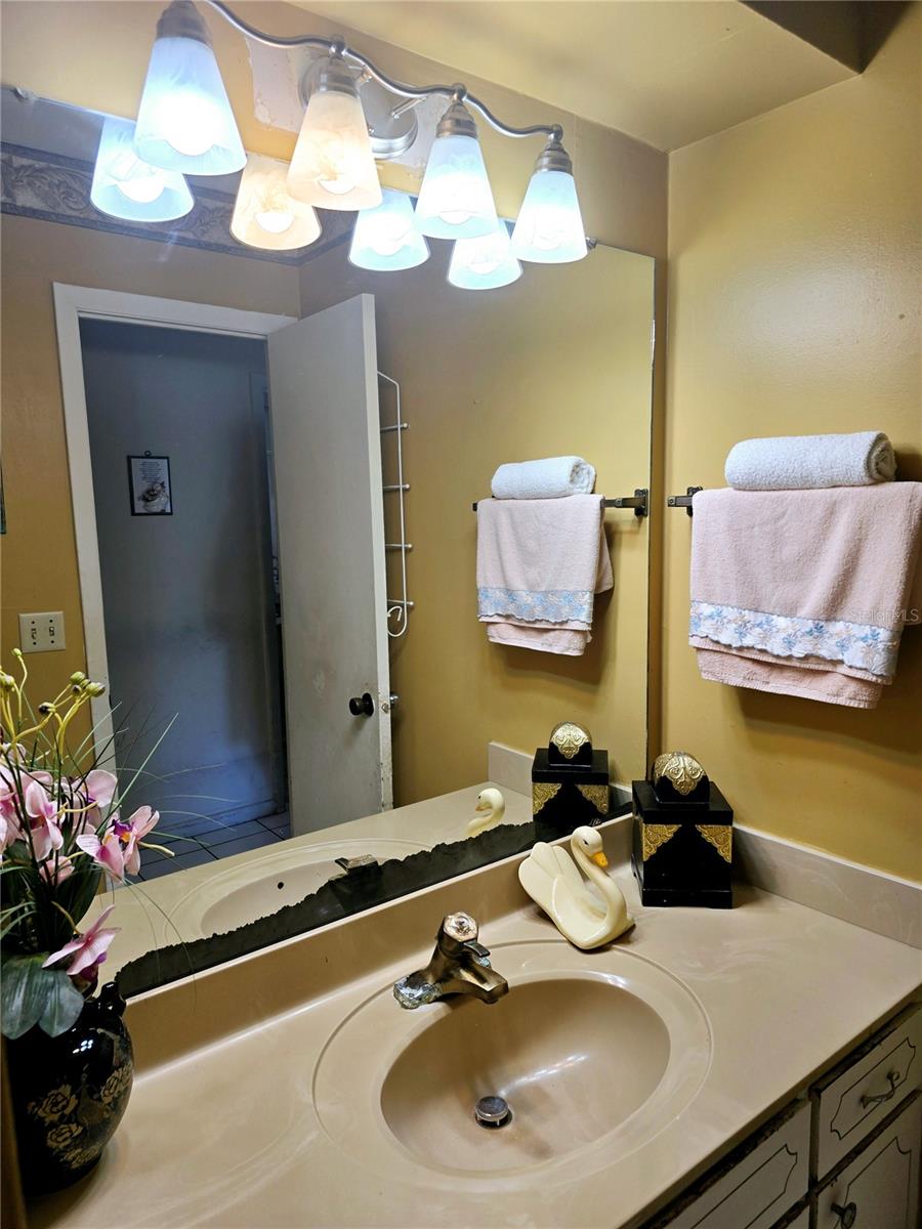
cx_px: 461
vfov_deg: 73.9
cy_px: 614
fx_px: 817
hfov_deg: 58.9
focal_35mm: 23
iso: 40
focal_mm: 6.3
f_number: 1.7
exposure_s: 1/120
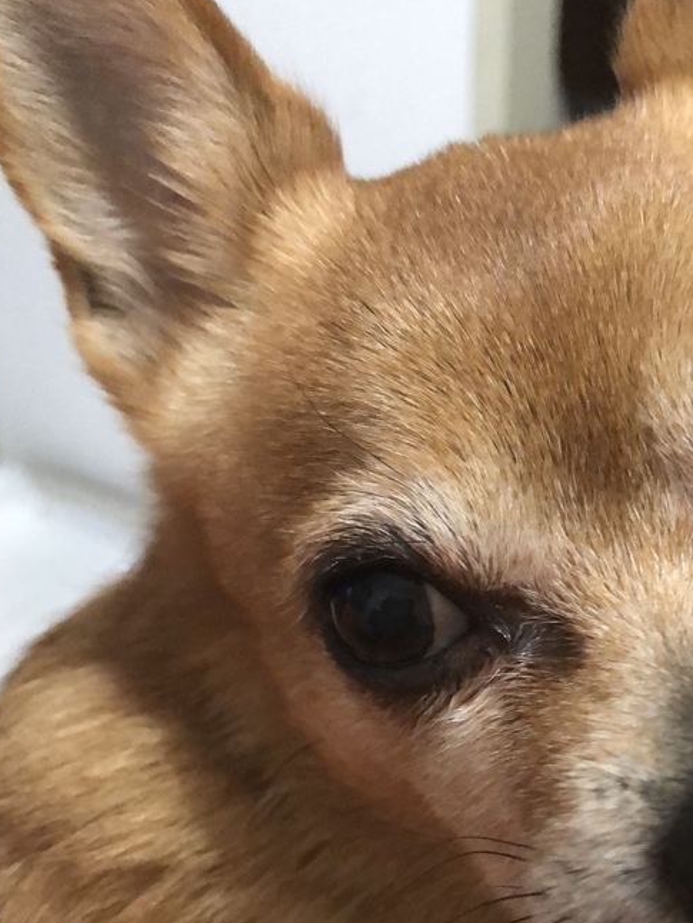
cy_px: 682
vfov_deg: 36.0
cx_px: 583
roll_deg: -4.4
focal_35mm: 52
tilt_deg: -32.3
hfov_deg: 27.3
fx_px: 1387
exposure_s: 1/33
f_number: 1.8
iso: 640
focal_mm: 4
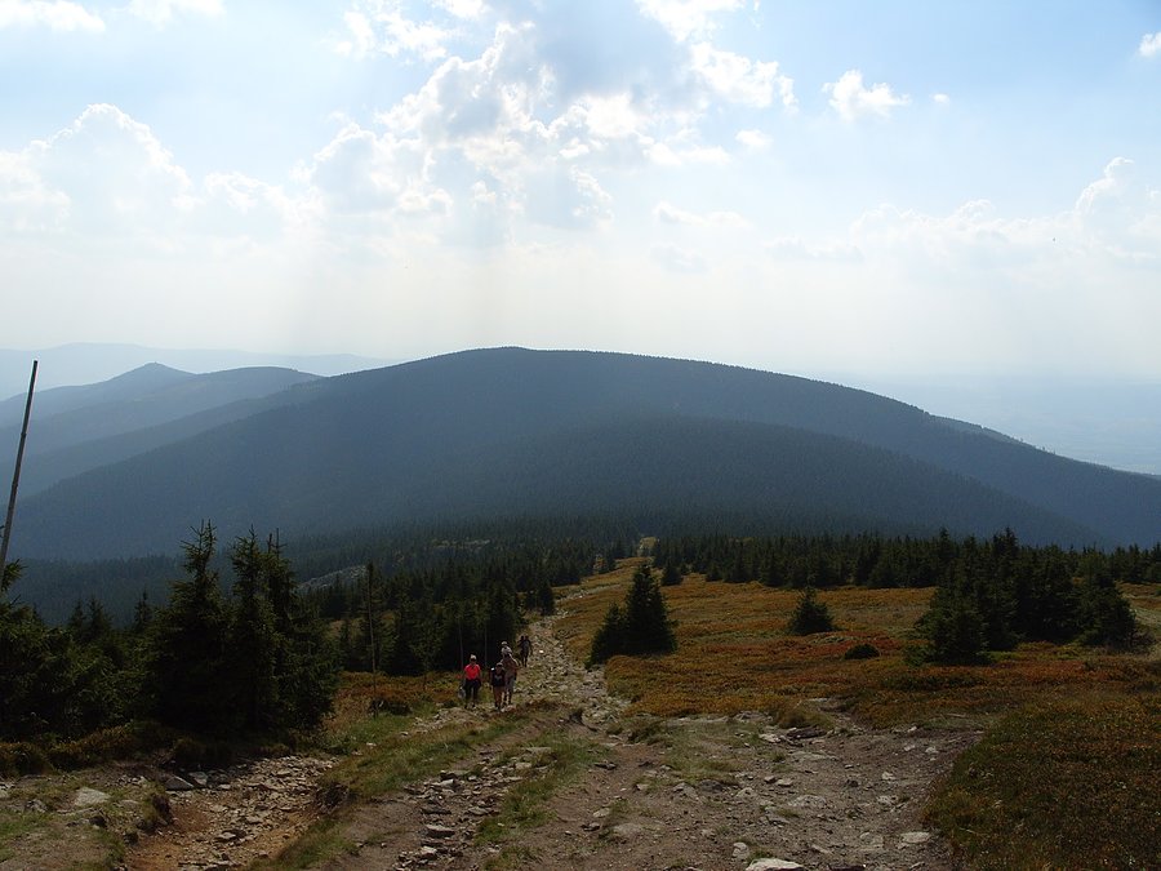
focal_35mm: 35
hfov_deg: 52.6
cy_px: 436
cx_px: 580
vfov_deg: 40.7
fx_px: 1174
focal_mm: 7.8
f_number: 7.4
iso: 80
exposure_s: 1/750
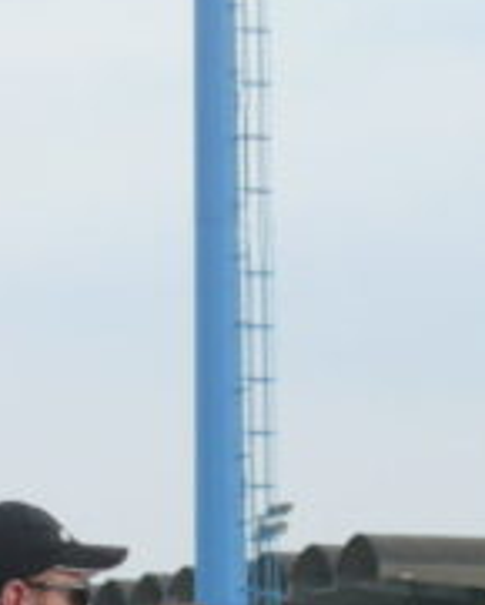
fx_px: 7583
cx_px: 943
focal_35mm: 423
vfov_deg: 4.6
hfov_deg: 3.6
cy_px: 742
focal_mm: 23.9
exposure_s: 1/200
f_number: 4
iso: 100
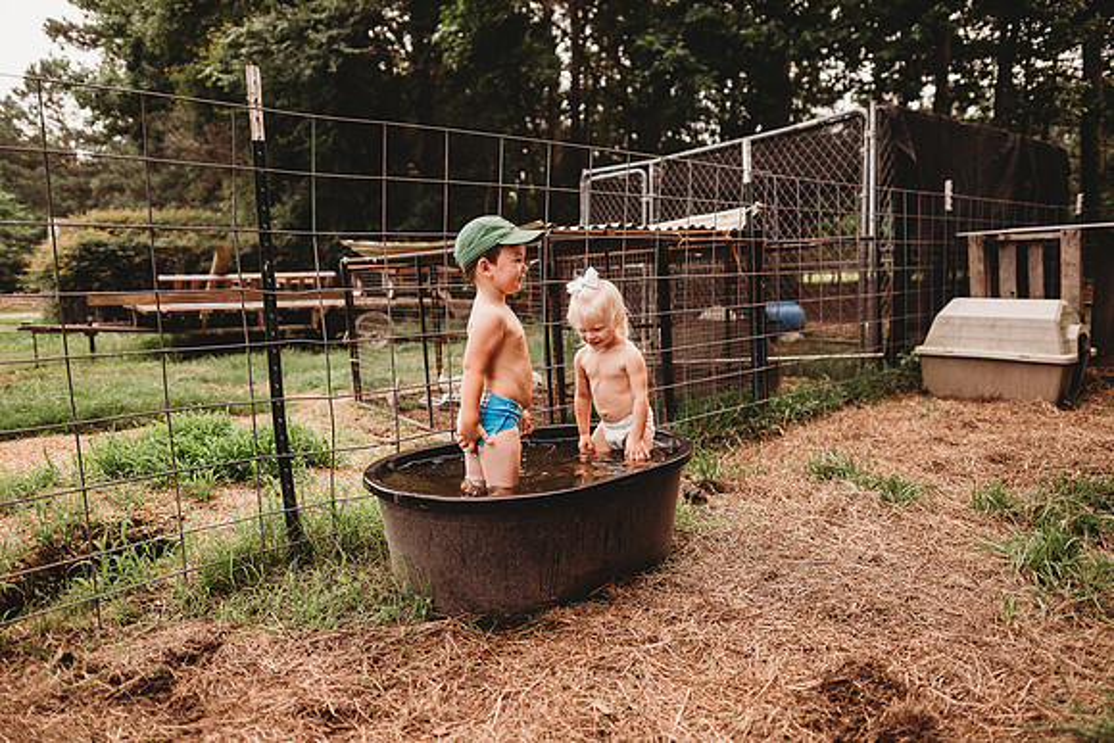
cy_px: 372
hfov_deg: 73.7
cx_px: 557
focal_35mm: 24
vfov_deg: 53.2
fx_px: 743
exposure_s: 1/500
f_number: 2.2
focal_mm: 24
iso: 100
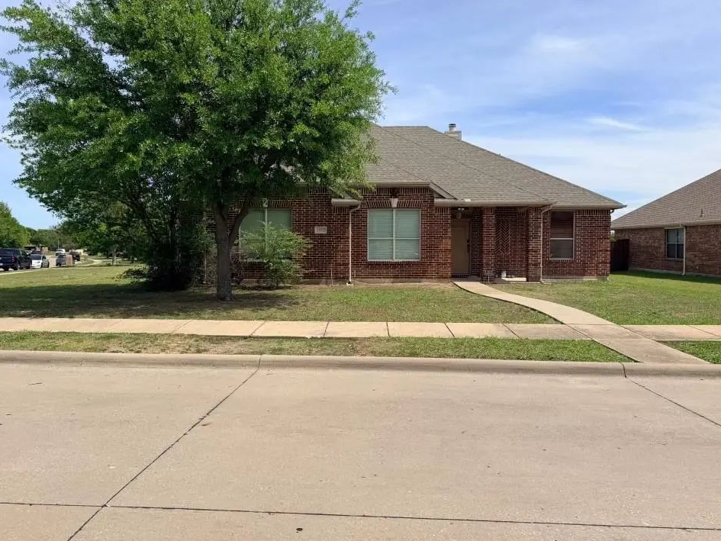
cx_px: 351
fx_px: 542
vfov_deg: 53.0
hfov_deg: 67.3
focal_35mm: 26
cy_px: 256
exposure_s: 1/6173
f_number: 1.78
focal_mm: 6.76
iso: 80
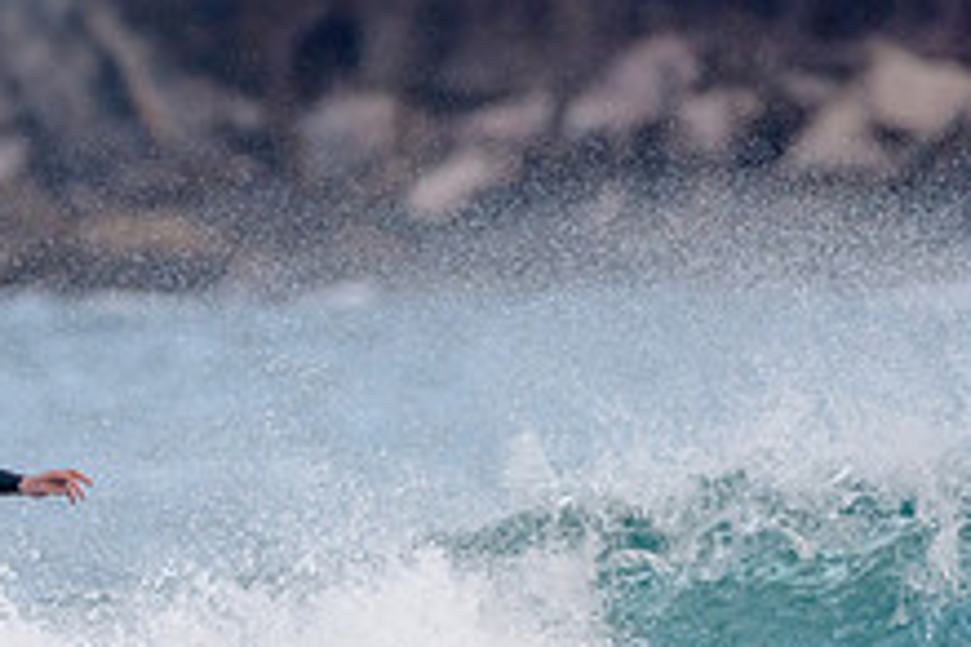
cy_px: 664
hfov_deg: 1.3
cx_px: -9
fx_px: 43746
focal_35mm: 1622
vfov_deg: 0.8
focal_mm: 500
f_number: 5.6
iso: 800
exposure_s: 1/1600
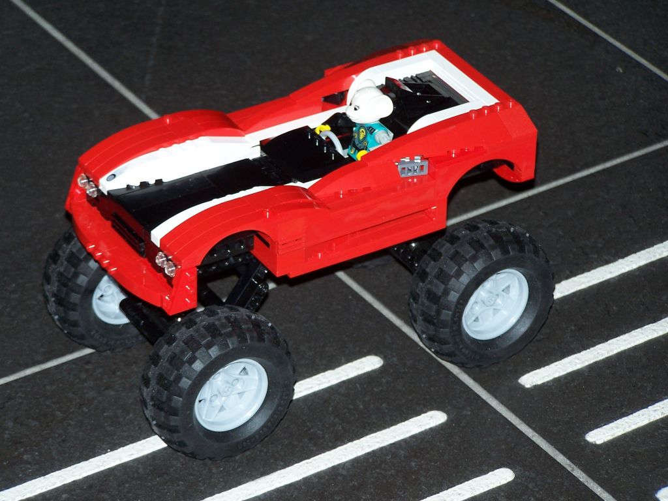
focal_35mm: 139
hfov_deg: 14.2
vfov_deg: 10.7
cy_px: 250
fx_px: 2682
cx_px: 334
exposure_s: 1/125
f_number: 3.2
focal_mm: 23.1
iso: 80
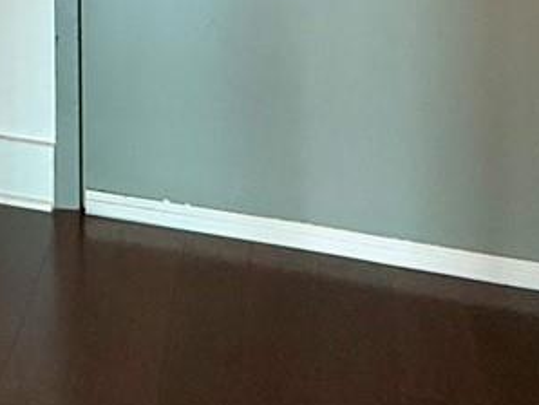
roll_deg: +1.6
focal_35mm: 75
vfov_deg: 15.9
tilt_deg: -1.3
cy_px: -379
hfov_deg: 23.4
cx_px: -135
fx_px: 1169
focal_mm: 2.22
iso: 200
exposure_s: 1/60
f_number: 2.2
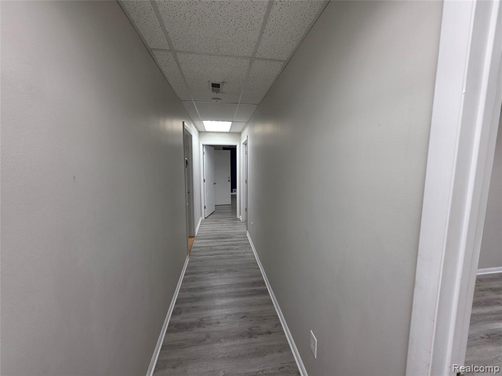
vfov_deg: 89.9
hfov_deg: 106.2
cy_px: 188
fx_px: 189
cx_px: 251
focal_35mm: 13
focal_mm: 2.2
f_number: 1.9
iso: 80
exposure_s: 1/120
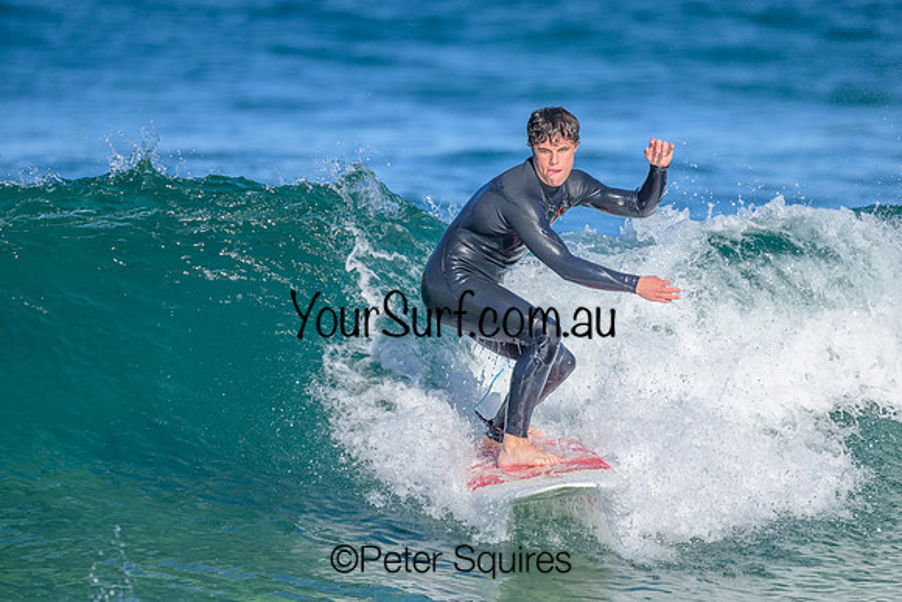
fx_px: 25300
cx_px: 501
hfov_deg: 2.0
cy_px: 325
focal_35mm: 1010
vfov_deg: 1.4
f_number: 6.3
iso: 280
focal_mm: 800
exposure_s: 1/2000
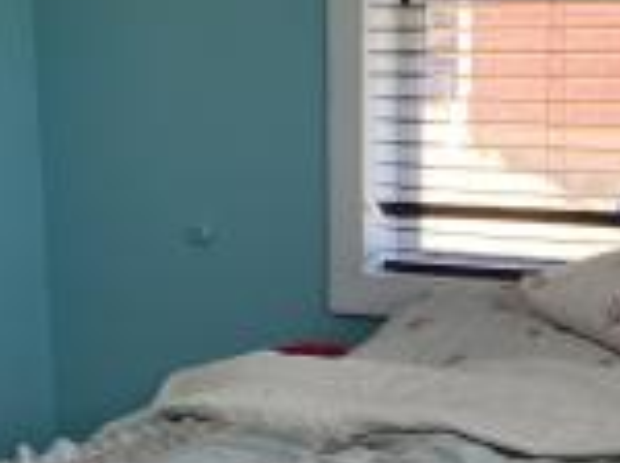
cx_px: 302
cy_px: 488
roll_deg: +0.5
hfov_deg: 17.8
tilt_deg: -13.9
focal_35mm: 111
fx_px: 1985
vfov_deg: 13.1
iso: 100
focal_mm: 4.25
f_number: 1.8
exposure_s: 1/98
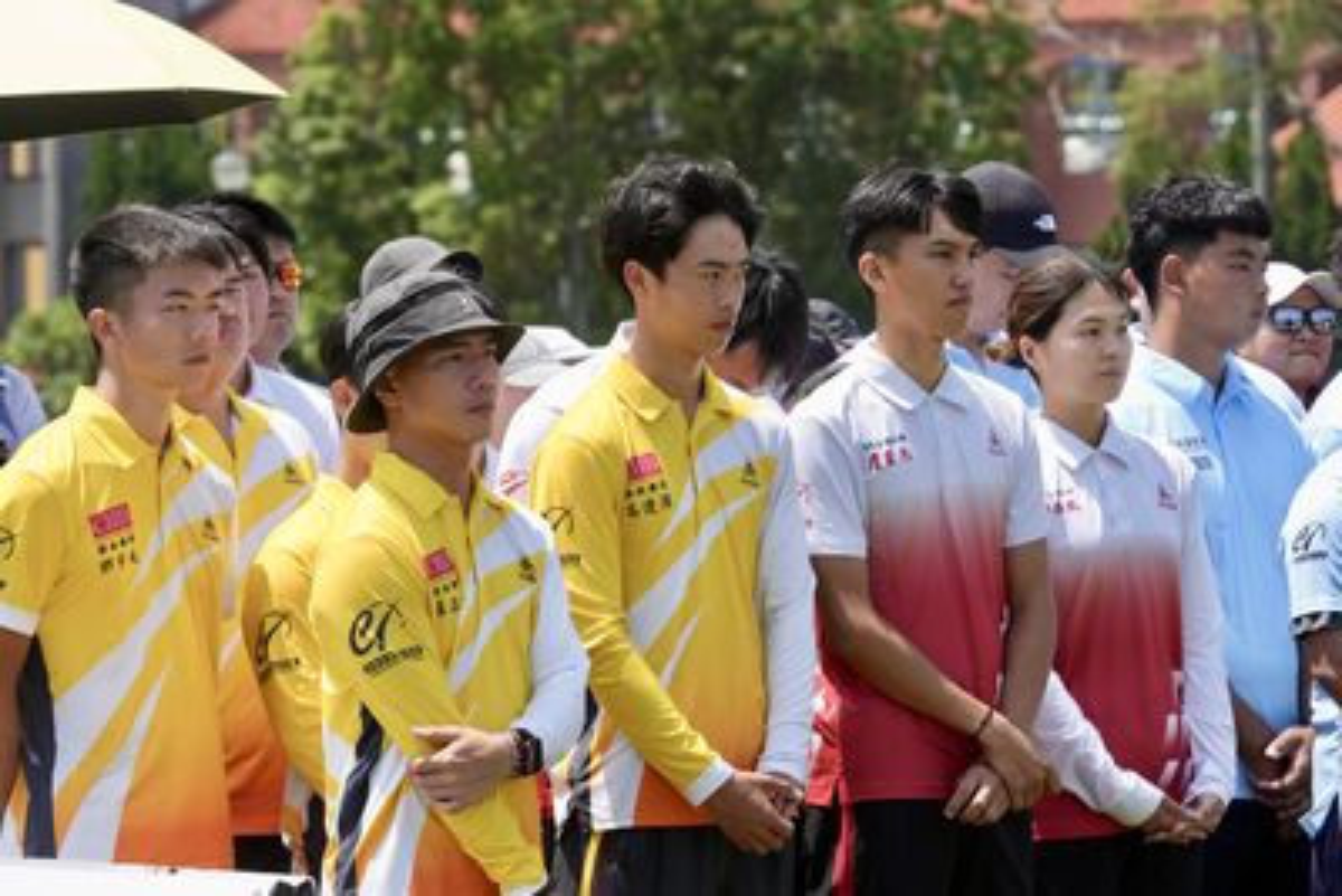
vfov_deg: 7.1
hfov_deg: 10.6
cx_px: 671
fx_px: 7234
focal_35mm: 194
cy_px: 448
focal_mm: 194
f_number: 10
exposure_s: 1/3200
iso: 2500
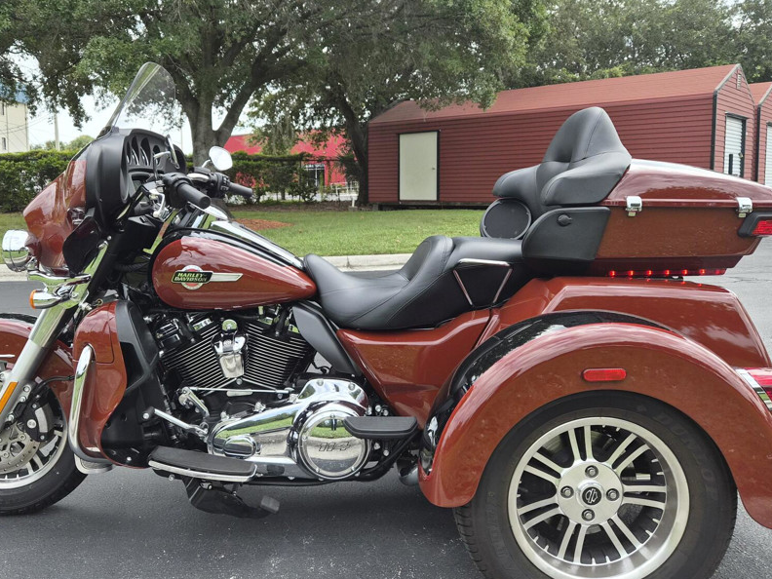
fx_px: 691
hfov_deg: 58.1
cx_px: 335
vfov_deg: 45.3
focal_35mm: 31
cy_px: 250
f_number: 1.8
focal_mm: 5.4
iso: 80
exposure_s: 1/2864
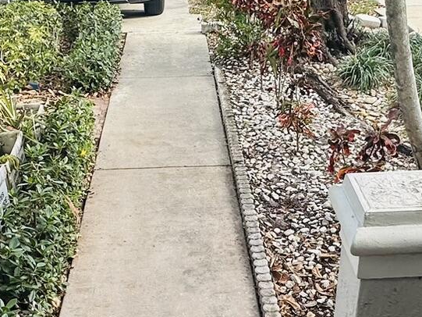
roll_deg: +0.9
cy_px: 195
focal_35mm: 53
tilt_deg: -29.4
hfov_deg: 36.2
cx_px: 207
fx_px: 646
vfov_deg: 27.5
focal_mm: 2.22
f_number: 2.2
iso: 40
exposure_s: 1/147
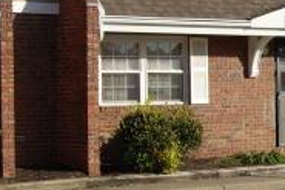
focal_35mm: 151
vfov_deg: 9.1
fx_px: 1191
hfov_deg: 12.9
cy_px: 63
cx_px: 436
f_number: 10
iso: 200
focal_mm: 31
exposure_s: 1/400
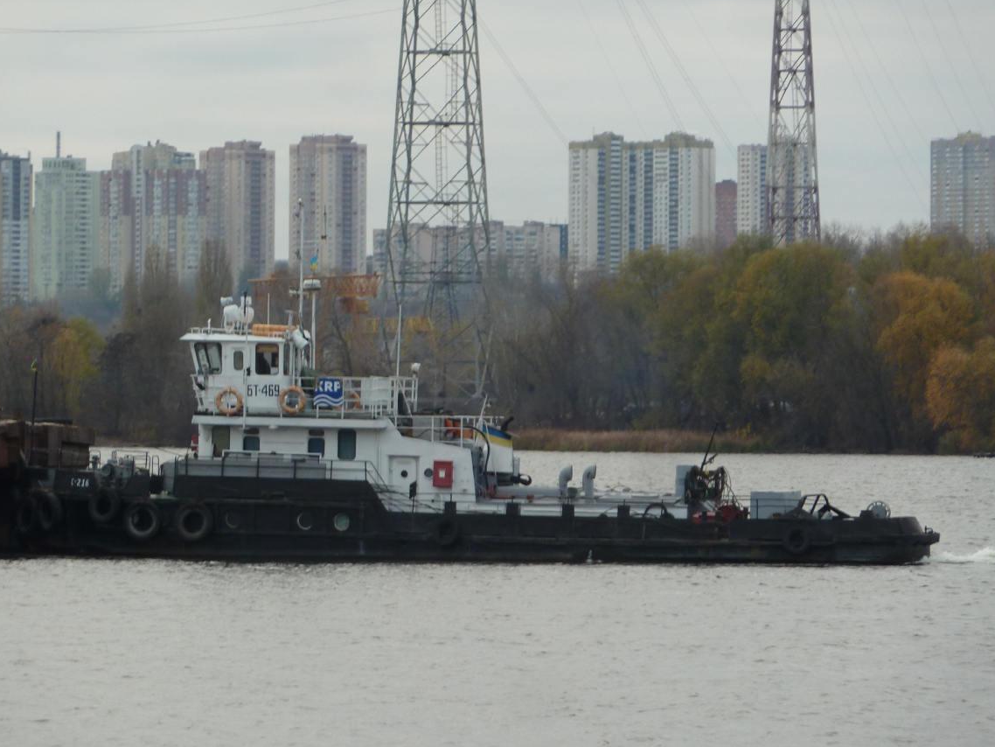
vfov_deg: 5.8
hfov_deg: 7.7
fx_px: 7389
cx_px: 480
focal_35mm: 257
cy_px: 419
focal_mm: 37
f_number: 4.6
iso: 100
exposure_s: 1/80
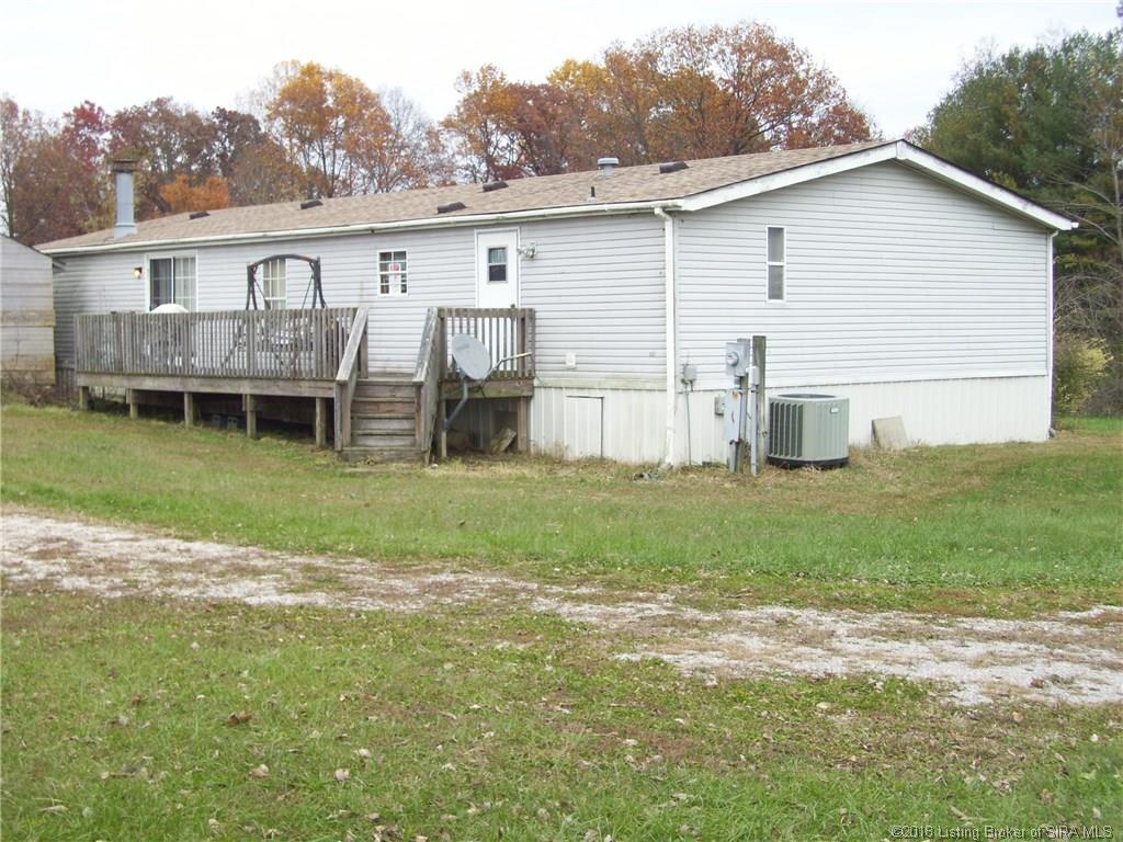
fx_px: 1719
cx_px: 562
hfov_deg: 36.2
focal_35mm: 53
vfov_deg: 27.5
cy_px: 421
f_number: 4
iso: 80
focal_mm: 8.8
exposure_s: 1/160
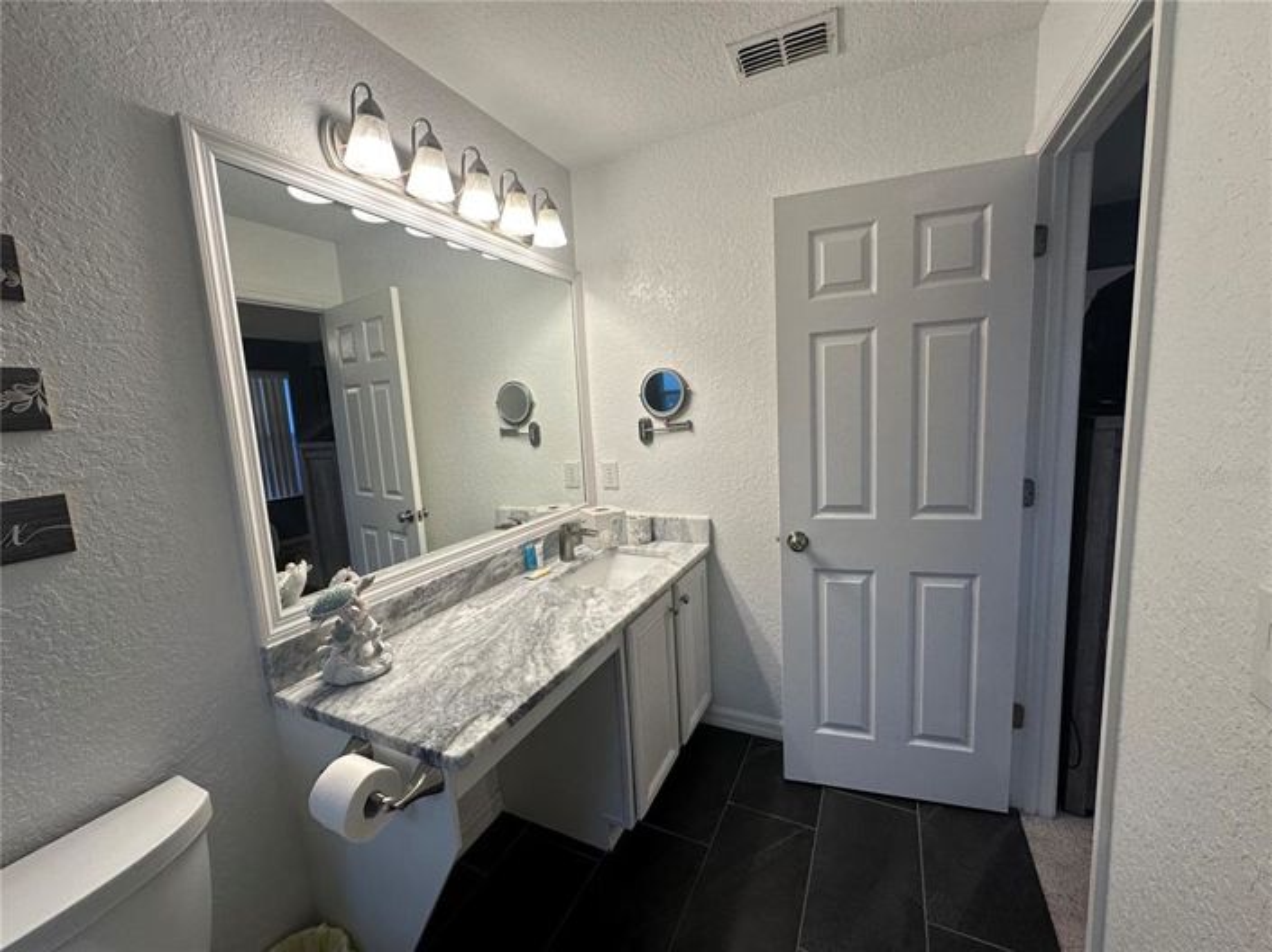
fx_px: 514
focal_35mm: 14
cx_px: 636
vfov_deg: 85.6
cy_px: 476
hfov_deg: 102.1
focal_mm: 2.22
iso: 125
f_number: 2.2
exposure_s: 1/120
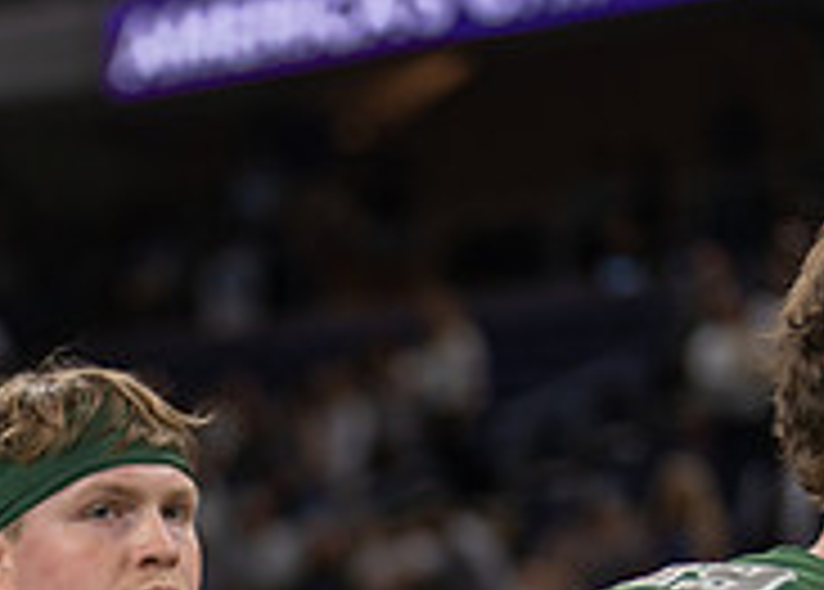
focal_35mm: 166
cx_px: 180
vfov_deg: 8.5
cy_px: 883
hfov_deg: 12.1
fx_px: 3888
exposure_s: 1/500
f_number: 1.2
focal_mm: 50
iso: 160
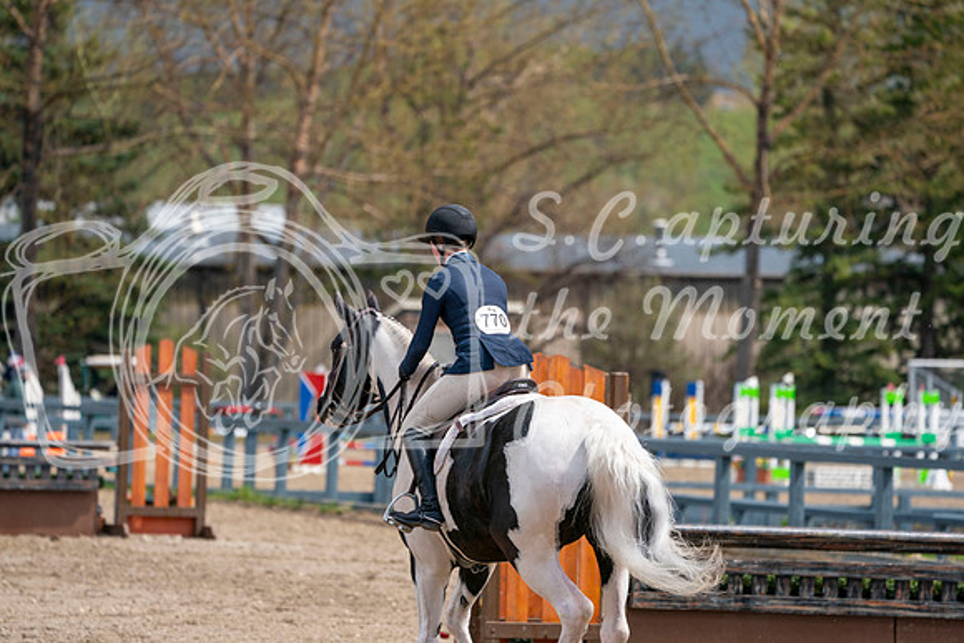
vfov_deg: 5.6
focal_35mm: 244
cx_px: 482
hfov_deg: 8.4
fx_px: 6535
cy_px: 322
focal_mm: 244
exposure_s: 1/1250
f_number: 5.6
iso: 500
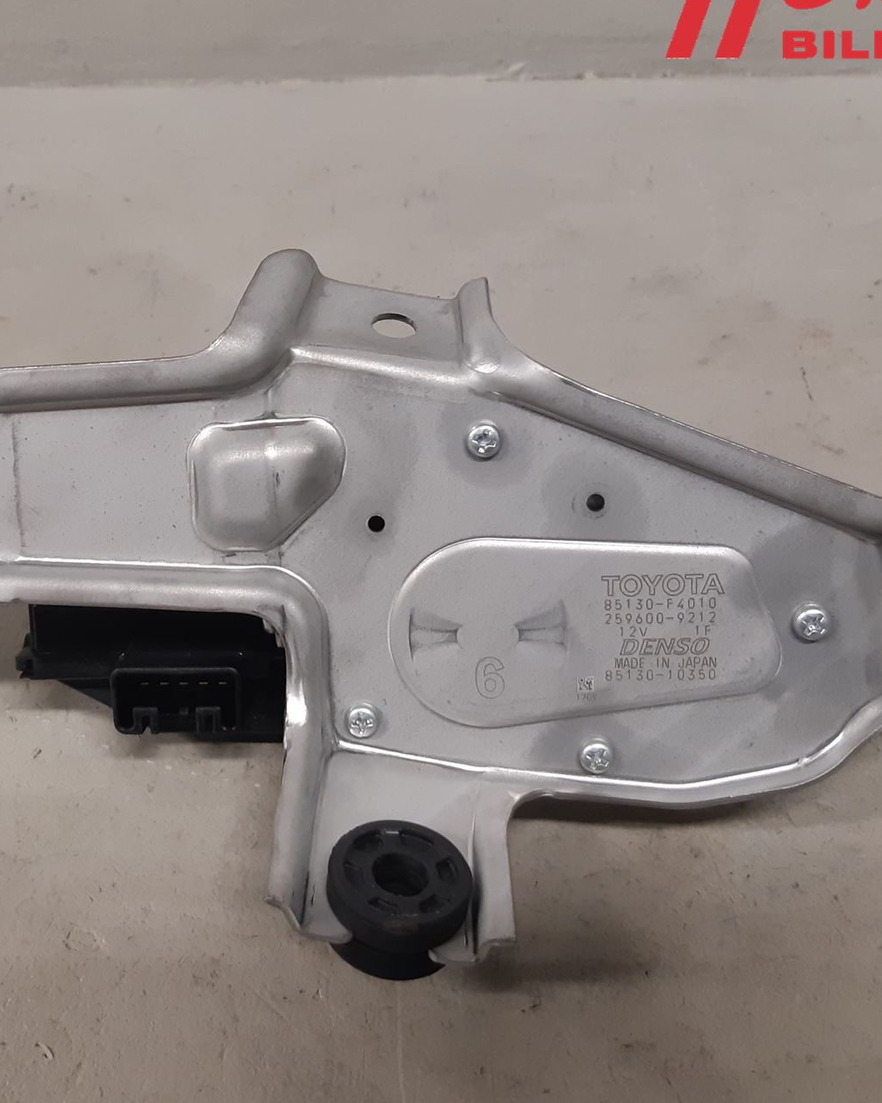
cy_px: 579
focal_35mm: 41
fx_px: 1338
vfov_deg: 44.8
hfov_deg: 36.2
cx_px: 309
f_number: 1.7
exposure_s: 1/50
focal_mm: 3.93
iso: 160
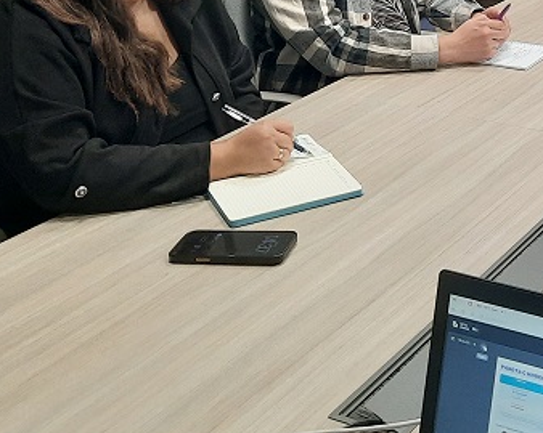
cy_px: -12
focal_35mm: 65
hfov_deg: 25.9
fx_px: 1044
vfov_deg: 22.5
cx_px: 660
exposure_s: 1/33
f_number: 2
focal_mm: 4.6
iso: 320
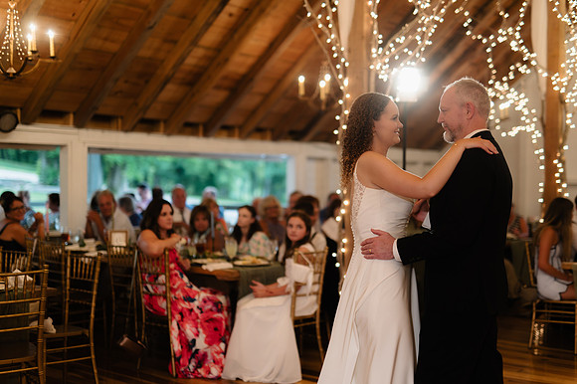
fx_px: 801
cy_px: 192
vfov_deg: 27.0
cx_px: 288
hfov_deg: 39.6
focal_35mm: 50
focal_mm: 50
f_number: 1.8
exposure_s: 1/200
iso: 800
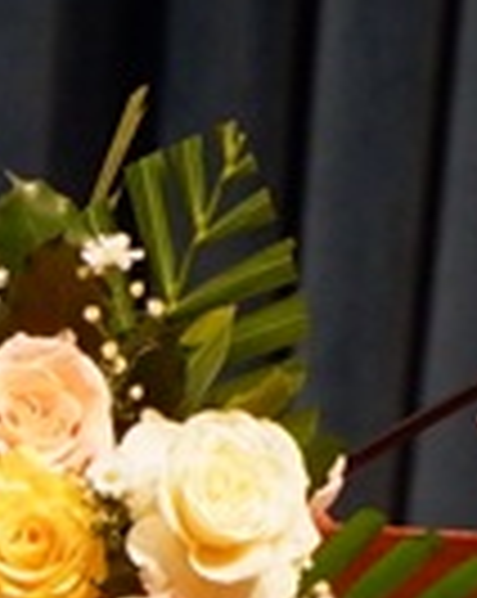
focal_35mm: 1949
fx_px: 34473
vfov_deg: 1.0
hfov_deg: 0.8
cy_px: -324
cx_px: 1269
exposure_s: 1/125
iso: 3200
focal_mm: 230
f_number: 6.7
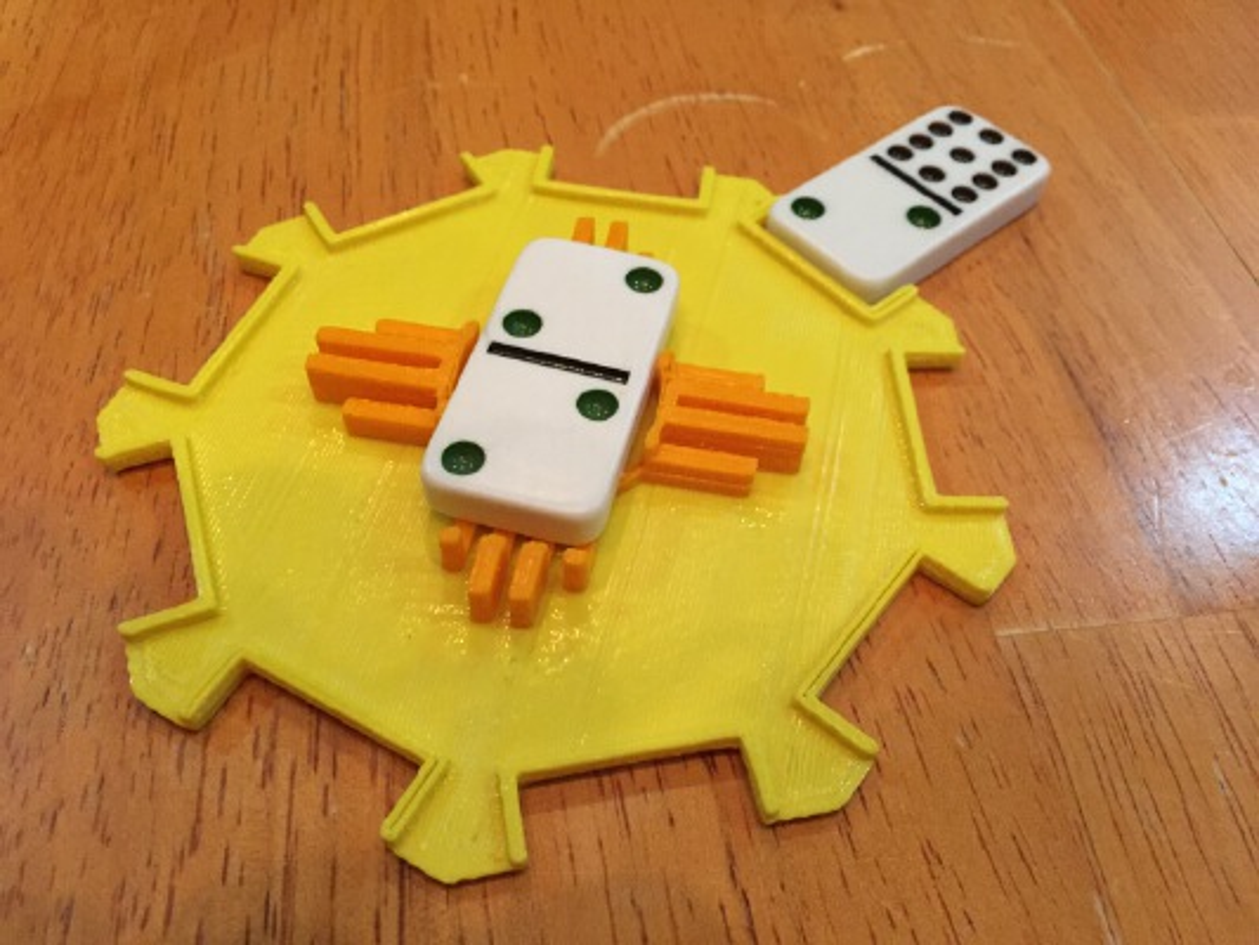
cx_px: 630
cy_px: 472
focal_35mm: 29
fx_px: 1055
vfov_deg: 48.2
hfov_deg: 61.6
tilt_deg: -52.2
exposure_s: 1/30
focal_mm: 4.15
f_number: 2.2
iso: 250
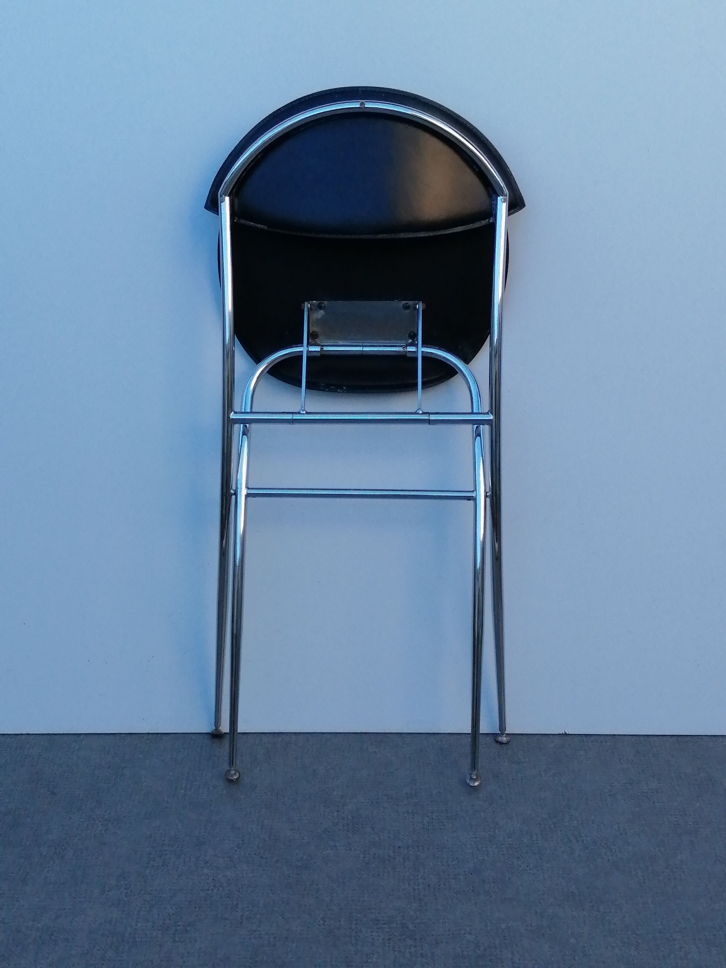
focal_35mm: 49
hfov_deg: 29.7
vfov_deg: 38.9
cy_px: 484
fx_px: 1370
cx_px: 363
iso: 50
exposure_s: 1/352
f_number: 1.8
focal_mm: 3.46
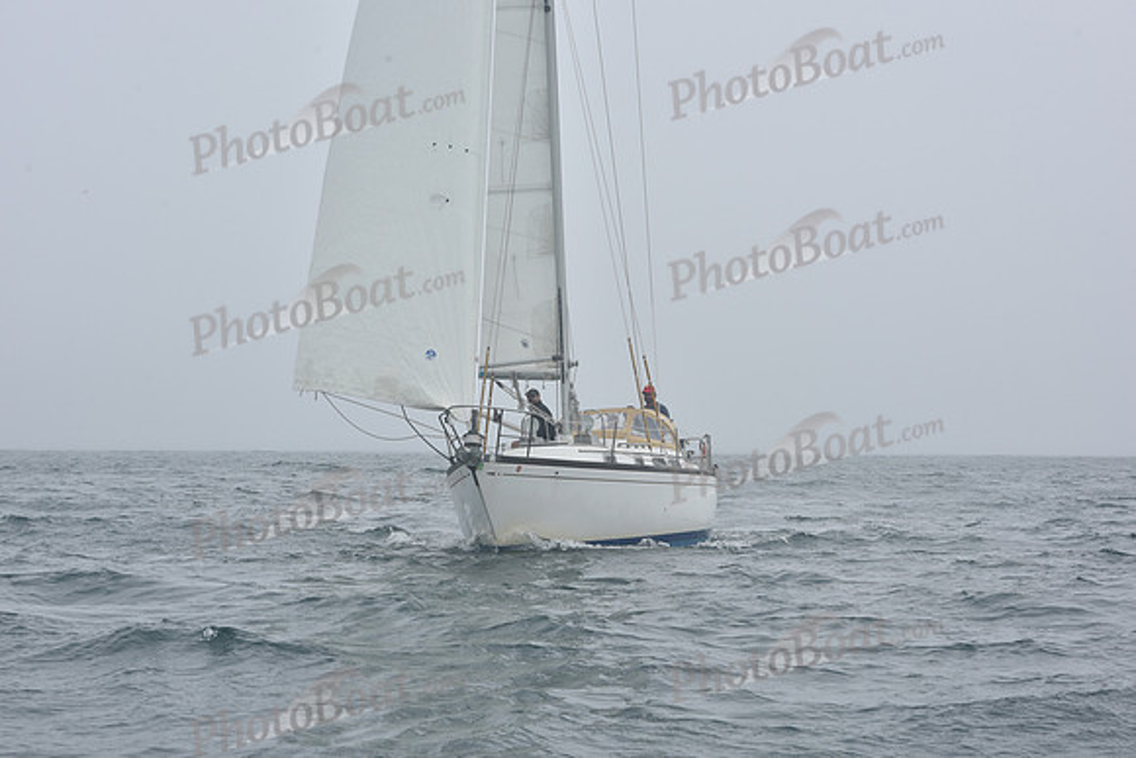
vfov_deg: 17.5
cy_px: 379
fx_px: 2462
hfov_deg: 26.0
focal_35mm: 78
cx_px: 568
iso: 250
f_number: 11
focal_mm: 78
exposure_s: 1/800
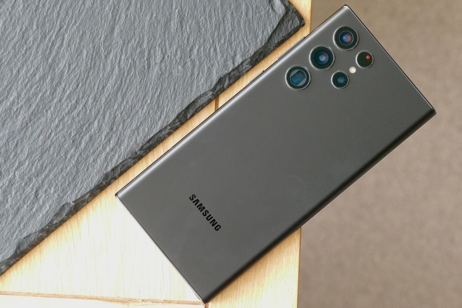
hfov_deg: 16.3
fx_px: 1617
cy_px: 154
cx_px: 231
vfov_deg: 10.9
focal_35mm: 126
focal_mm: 45.89
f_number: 4.5
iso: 1600
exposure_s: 1/40
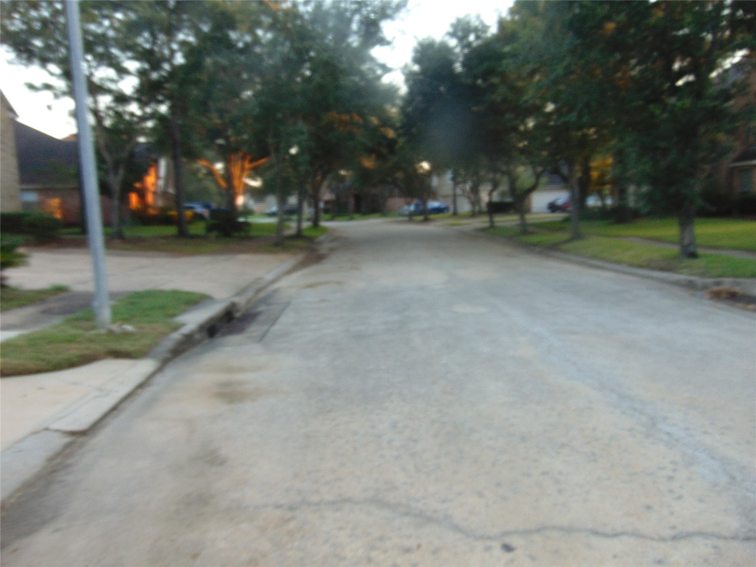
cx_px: 378
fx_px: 546
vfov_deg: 54.9
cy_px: 284
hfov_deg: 69.4
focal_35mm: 25
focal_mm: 4.5
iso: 100
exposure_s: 1/30
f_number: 3
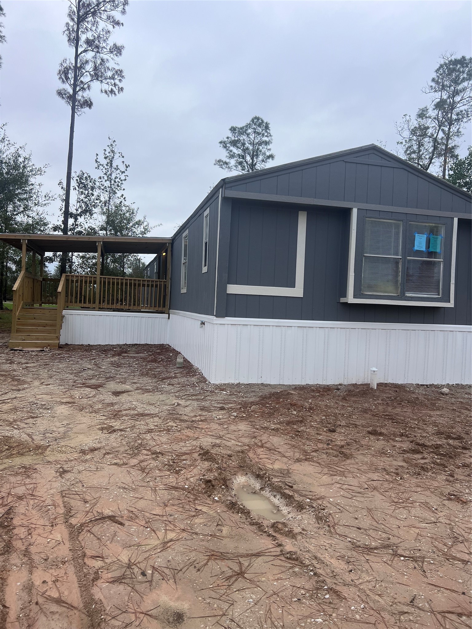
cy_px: 314
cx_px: 236
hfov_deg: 53.1
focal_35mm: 26
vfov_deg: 67.3
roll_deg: -2.7
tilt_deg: +1.2
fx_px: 473
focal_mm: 5.7
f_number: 1.5
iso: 50
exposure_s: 1/5882
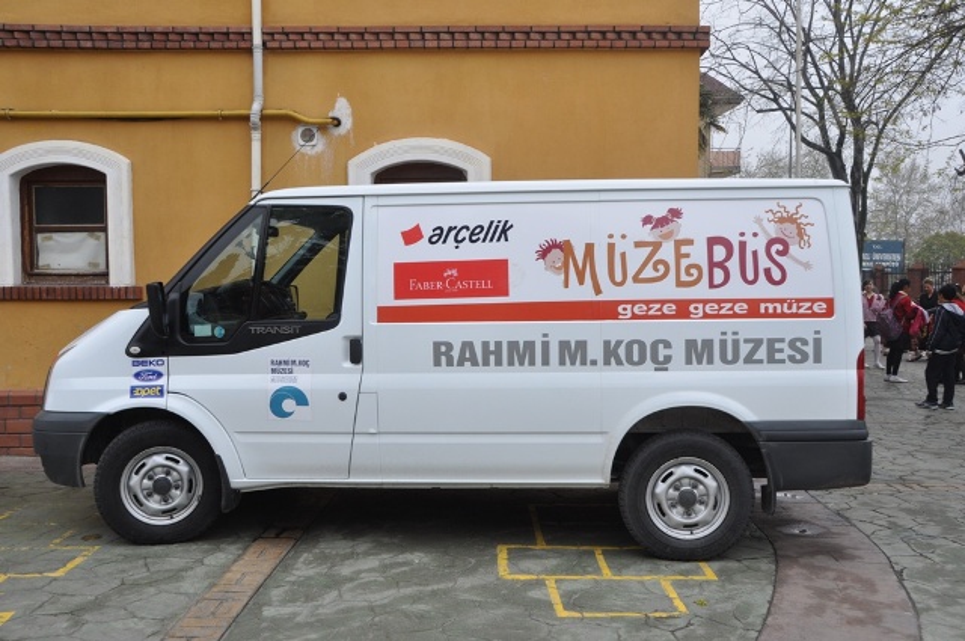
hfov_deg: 51.3
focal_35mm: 38
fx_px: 1004
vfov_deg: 35.4
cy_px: 320
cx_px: 482
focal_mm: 25
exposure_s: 1/125
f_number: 11
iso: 200
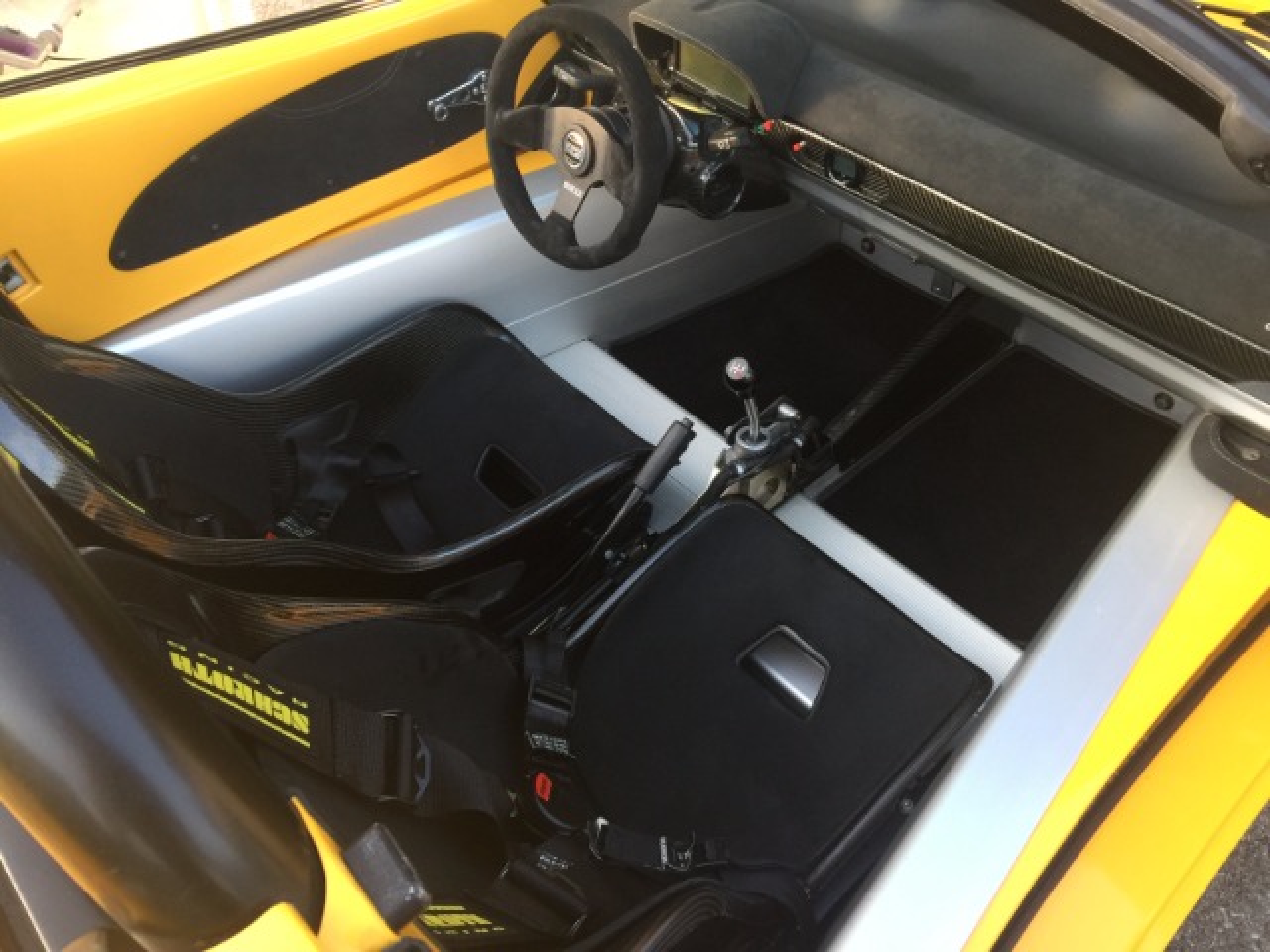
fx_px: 1064
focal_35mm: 29
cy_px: 476
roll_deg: -1.1
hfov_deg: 61.7
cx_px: 635
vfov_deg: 48.2
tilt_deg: -44.9
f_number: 2.2
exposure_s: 1/33
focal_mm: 4.15
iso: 64
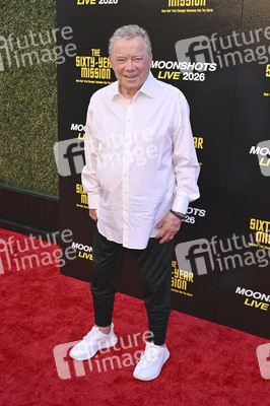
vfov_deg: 51.9
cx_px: 135
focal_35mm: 37
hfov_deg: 35.9
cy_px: 203
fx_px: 417
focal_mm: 37
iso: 640
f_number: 6.3
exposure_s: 1/250
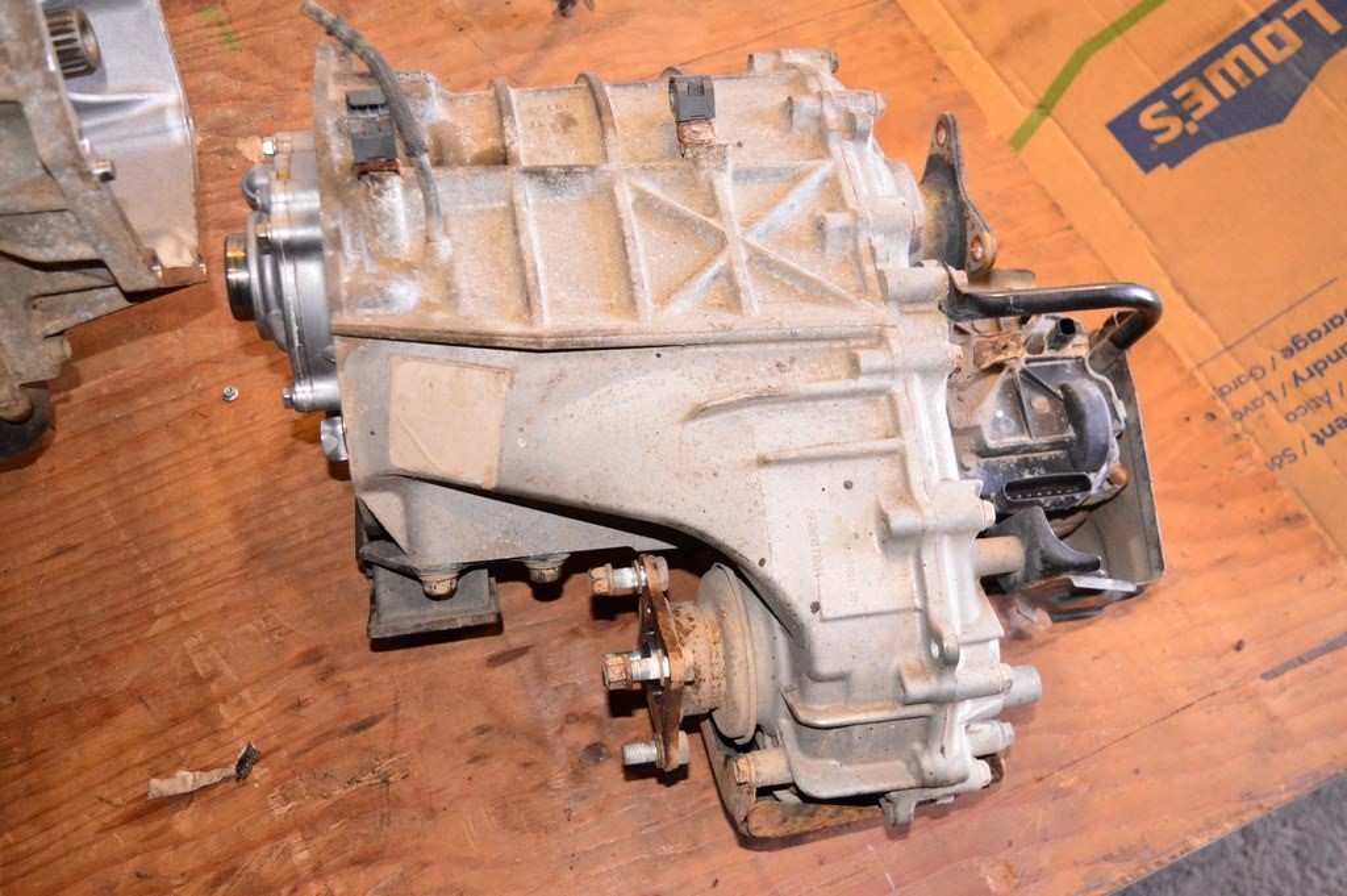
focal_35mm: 36
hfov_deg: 53.2
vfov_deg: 36.8
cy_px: 448
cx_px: 674
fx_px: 1346
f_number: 4
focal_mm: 24
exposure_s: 1/200
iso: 3200
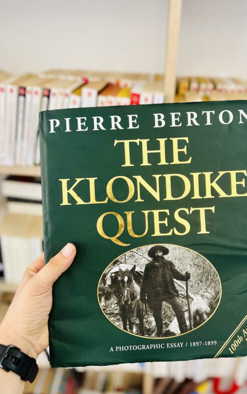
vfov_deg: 66.5
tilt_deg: -31.1
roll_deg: -1.9
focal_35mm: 28
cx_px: 146
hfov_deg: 44.4
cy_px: 198
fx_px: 302
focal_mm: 5.7
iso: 125
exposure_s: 1/76
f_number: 1.5
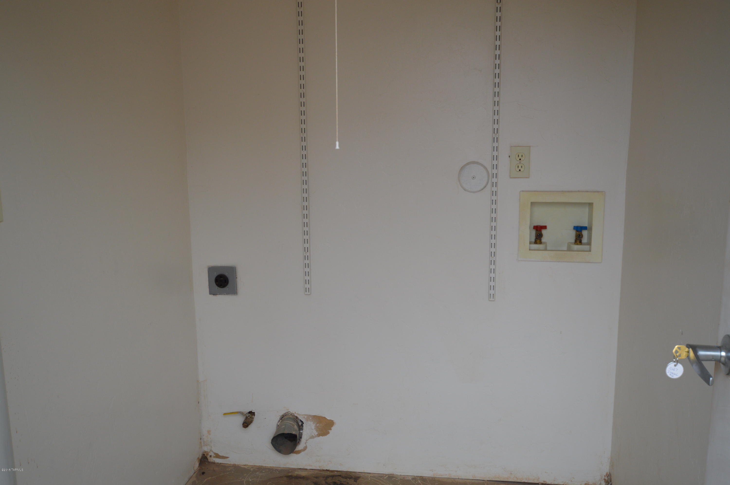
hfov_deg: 53.2
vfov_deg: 36.8
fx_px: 729
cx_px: 365
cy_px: 242
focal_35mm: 36
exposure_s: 1/125
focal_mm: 24
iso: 360
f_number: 5.6
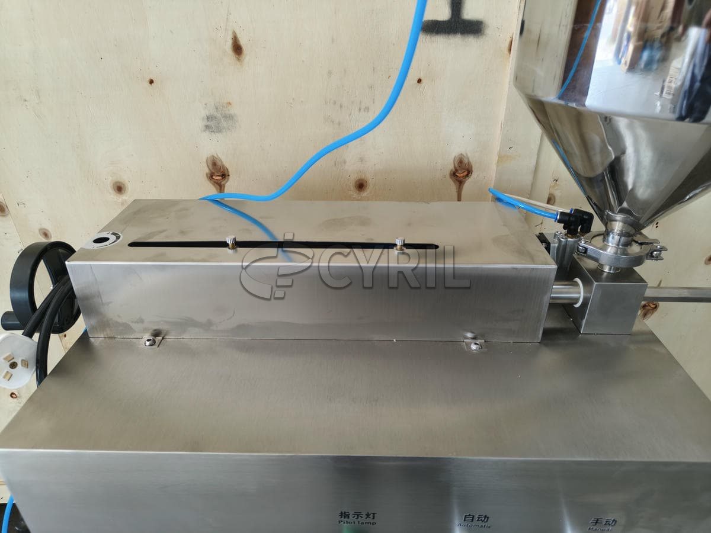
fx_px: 472
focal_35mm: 23
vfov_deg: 58.9
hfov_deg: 73.9
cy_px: 266
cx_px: 356
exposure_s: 1/50
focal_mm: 5.56
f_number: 1.88
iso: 200
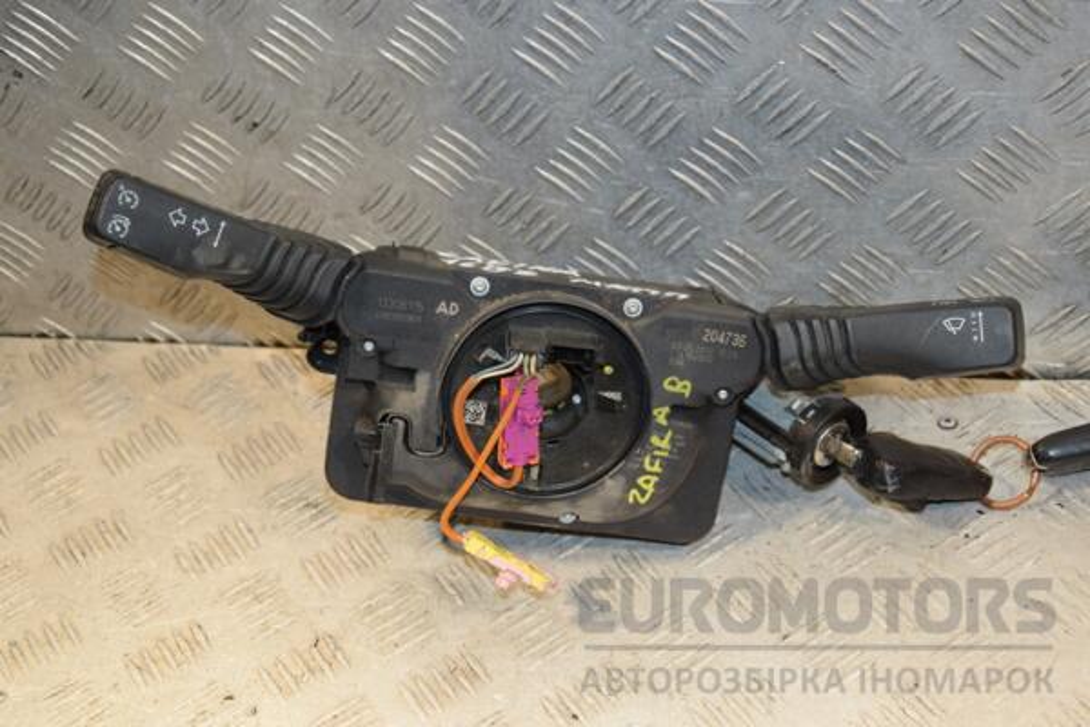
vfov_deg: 20.2
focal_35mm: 68
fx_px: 2044
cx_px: 545
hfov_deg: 29.9
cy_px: 364
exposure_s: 1/200
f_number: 5.6
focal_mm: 45
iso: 800
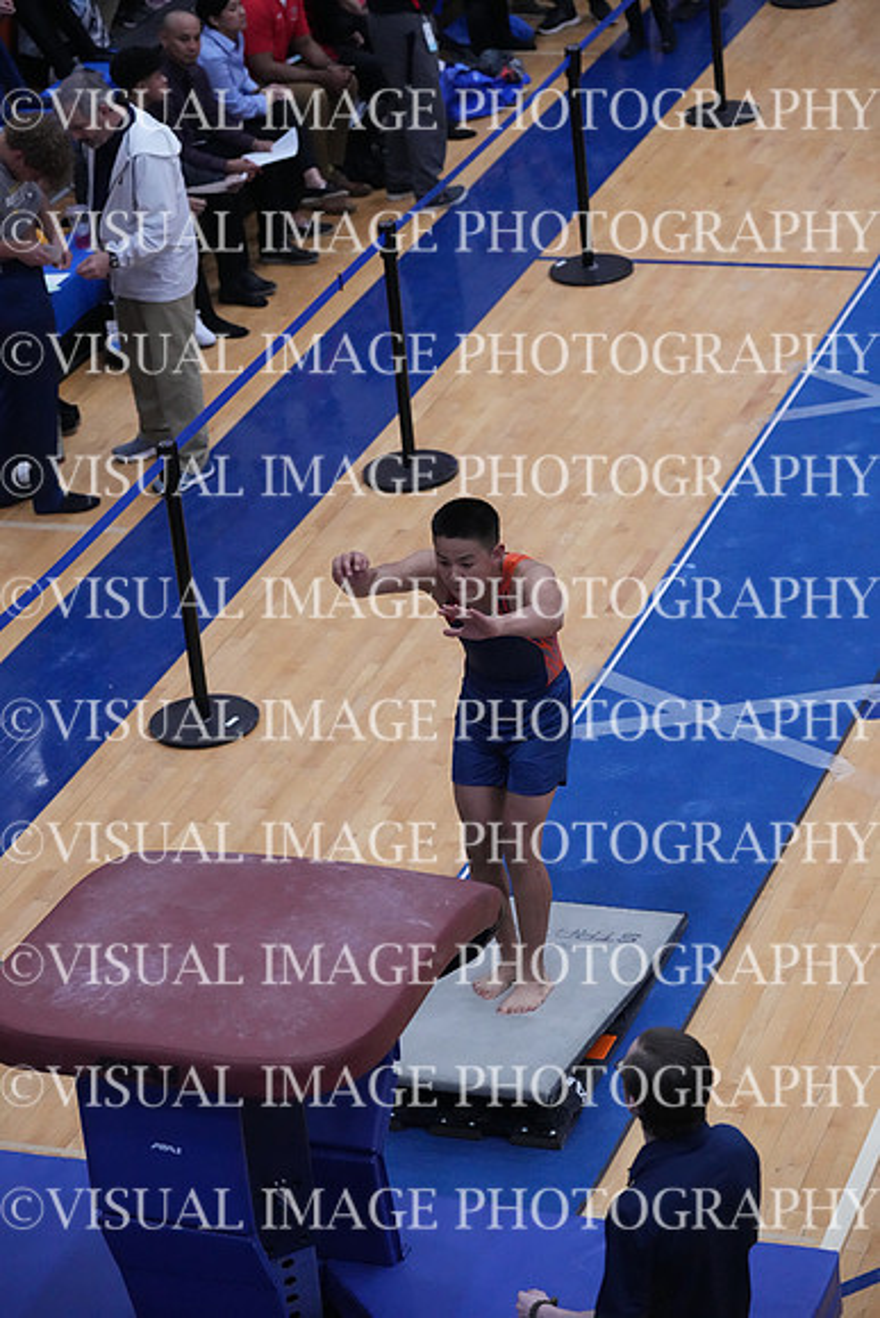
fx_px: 3591
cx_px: 440
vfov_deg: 20.8
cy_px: 659
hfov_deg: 14.0
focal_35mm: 98
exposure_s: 1/1000
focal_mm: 98
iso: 10000
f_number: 4
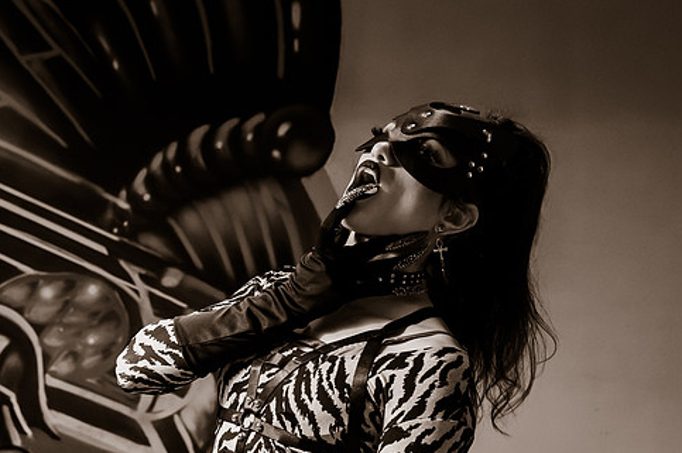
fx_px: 1287
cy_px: 289
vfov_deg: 19.9
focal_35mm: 68
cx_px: 173
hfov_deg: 29.2
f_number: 4
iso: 2000
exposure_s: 1/100
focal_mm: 35
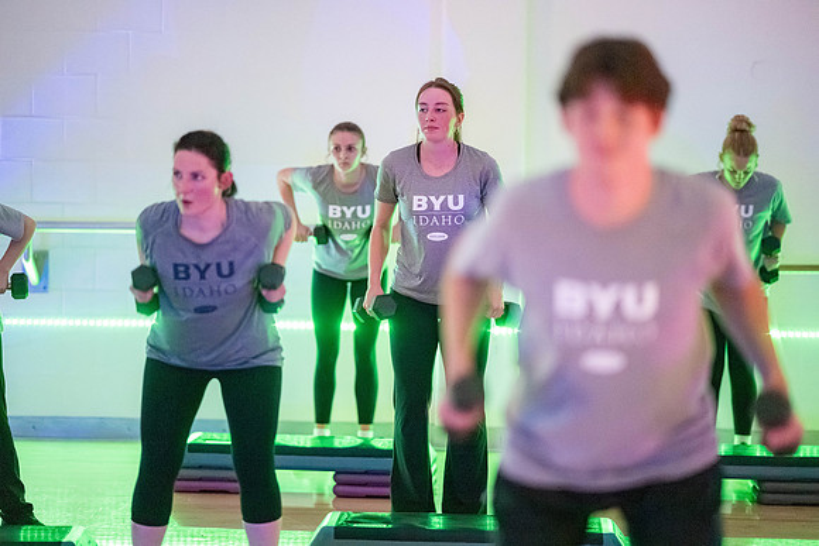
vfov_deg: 13.0
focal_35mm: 105
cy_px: 273
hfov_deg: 19.5
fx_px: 2389
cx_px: 410
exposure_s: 1/125
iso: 12800
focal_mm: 105
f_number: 1.4
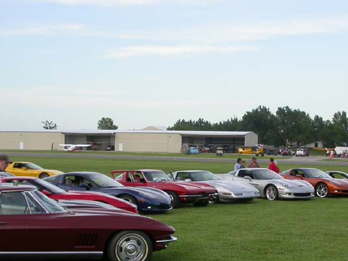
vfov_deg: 20.0
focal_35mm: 73
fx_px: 734
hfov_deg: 26.7
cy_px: 195
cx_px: 191
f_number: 2.6
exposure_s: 1/543
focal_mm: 7.85
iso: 100
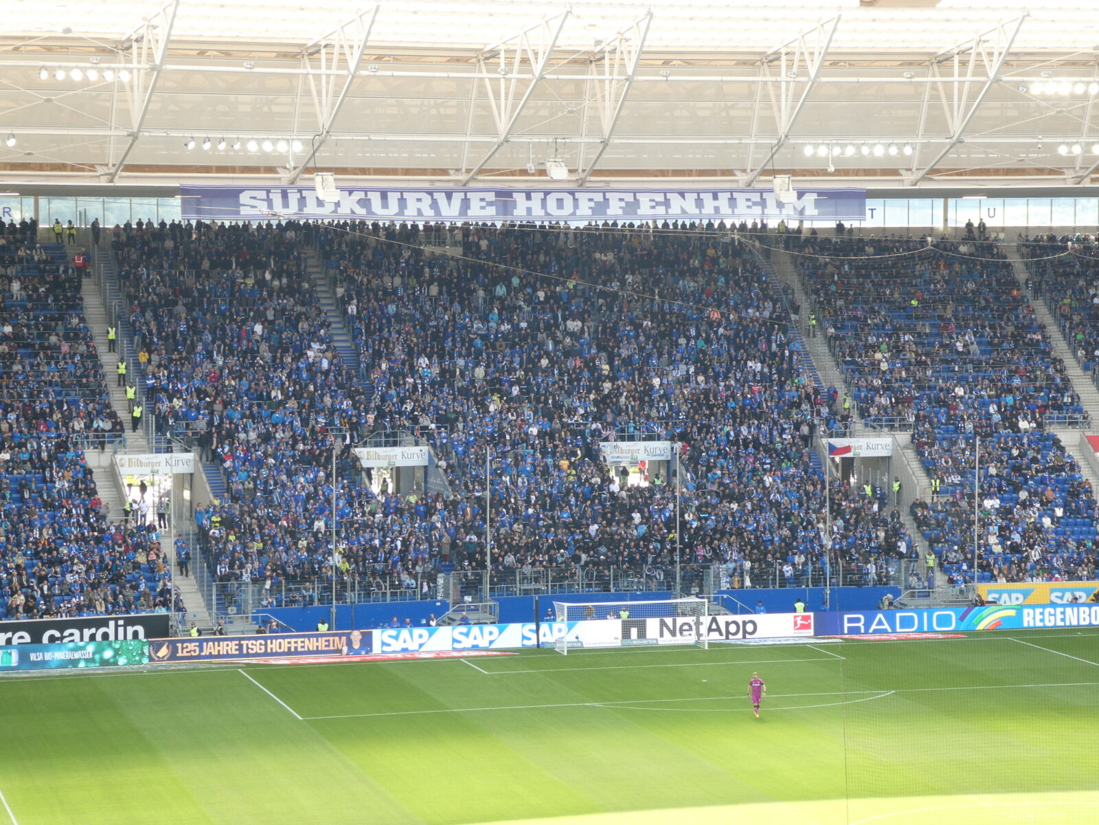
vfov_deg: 16.4
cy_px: 412
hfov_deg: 21.8
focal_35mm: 90
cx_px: 550
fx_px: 2857
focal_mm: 16.1
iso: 100
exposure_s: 1/80
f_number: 4.9
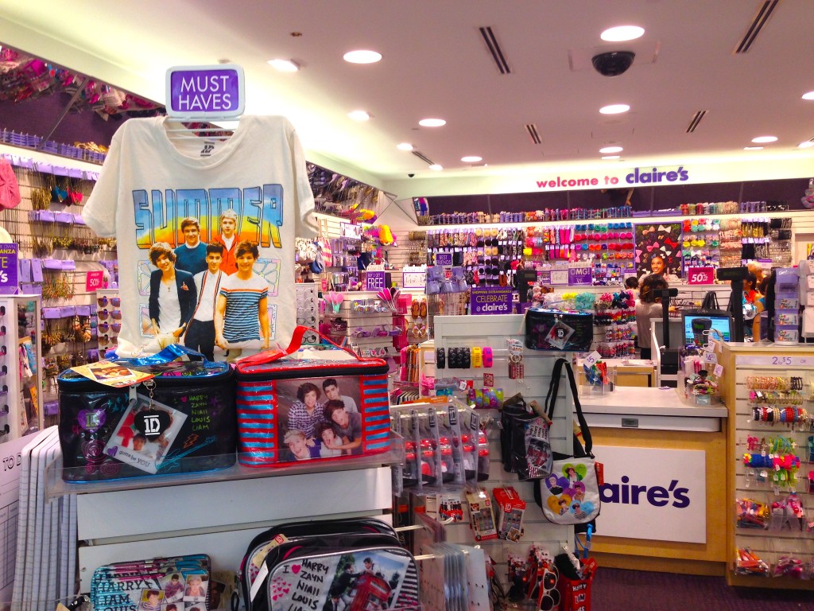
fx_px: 776
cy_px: 306
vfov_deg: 42.9
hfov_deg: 55.4
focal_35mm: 33
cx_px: 407
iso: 64
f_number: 2.4
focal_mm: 4.13
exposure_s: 1/30
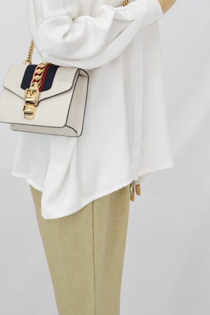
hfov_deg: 15.5
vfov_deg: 23.0
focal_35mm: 88
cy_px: 99
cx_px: 92
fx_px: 770
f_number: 6.3
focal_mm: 50
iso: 640
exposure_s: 1/13
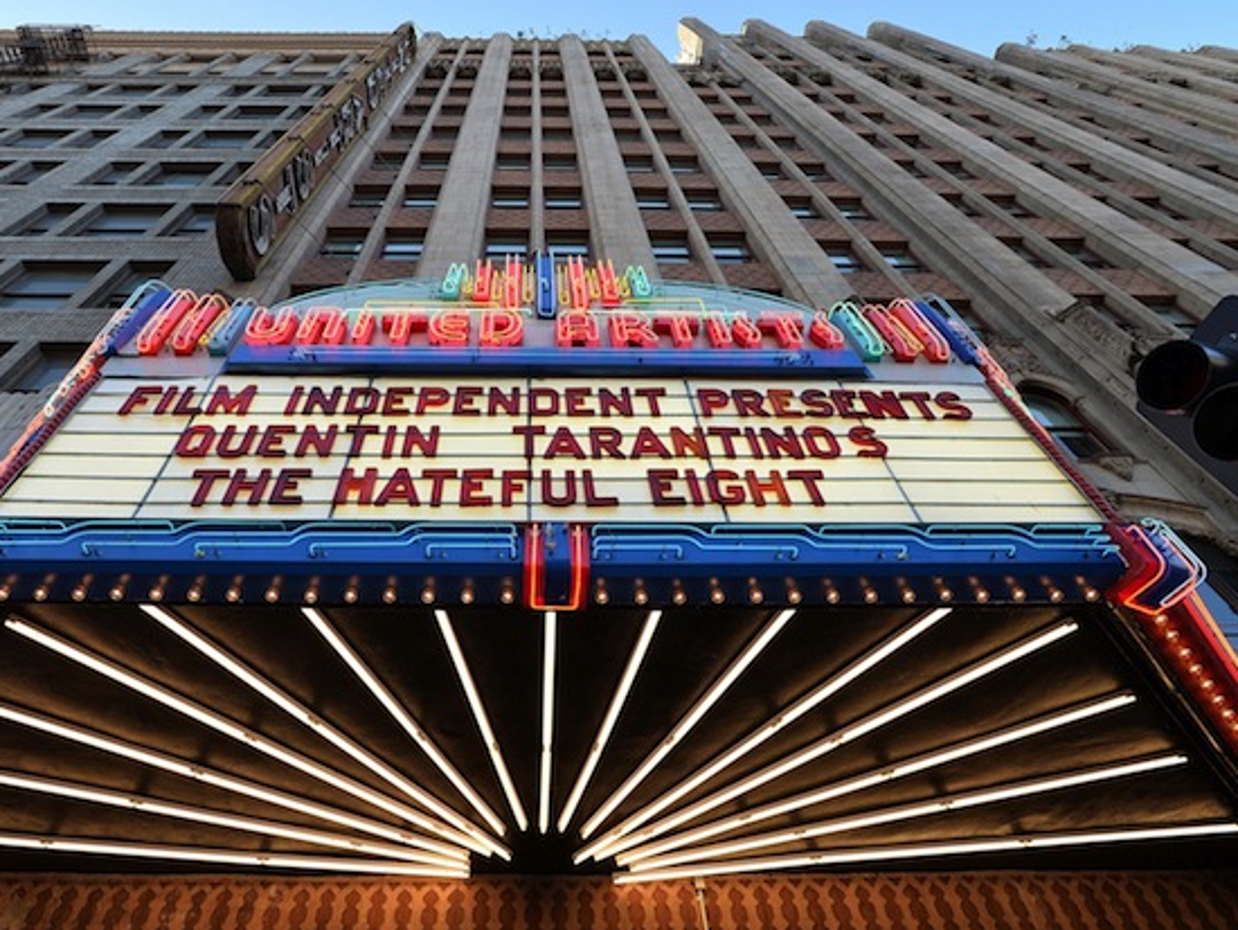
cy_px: 460
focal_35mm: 22
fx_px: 787
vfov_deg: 61.1
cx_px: 542
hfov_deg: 76.0
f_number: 9
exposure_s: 1/160
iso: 400
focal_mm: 20
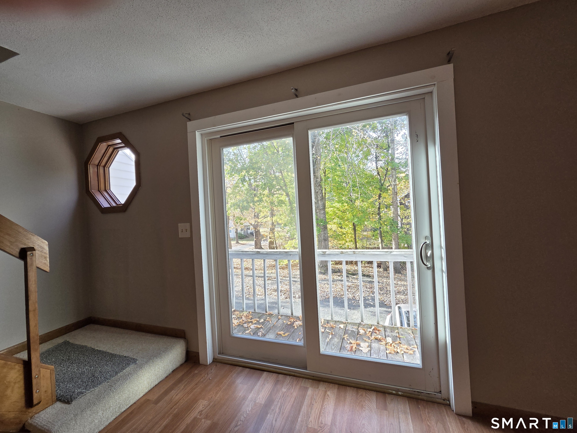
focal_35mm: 13
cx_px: 288
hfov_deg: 106.2
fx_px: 217
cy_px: 216
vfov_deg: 89.9
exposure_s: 1/120
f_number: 2.2
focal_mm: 2.2
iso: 100
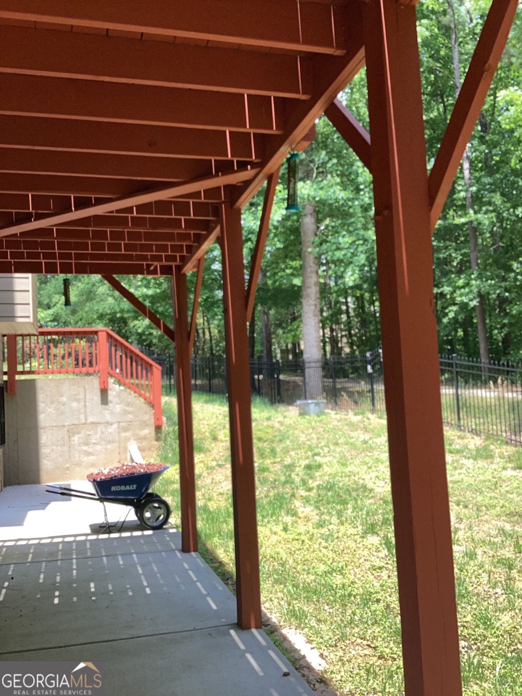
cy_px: 348
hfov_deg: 45.4
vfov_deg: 58.4
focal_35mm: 31
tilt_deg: +2.6
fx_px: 623
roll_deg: +1.8
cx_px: 261
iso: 25
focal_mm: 3.3
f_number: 2.4
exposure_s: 1/171
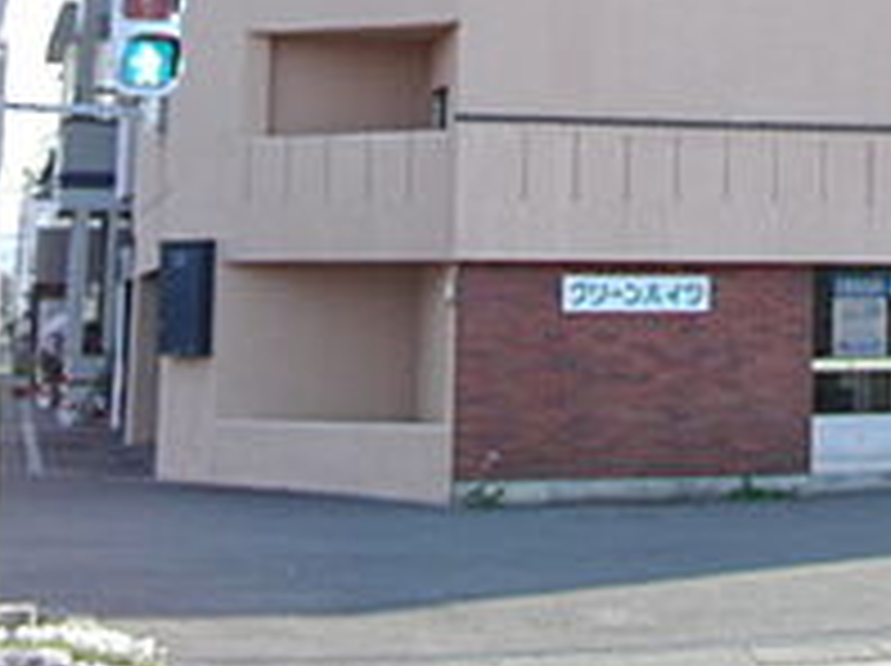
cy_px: -173
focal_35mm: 95
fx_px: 2442
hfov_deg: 19.7
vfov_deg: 14.9
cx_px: 999
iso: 100
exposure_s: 1/320
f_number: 3.6
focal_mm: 6.42
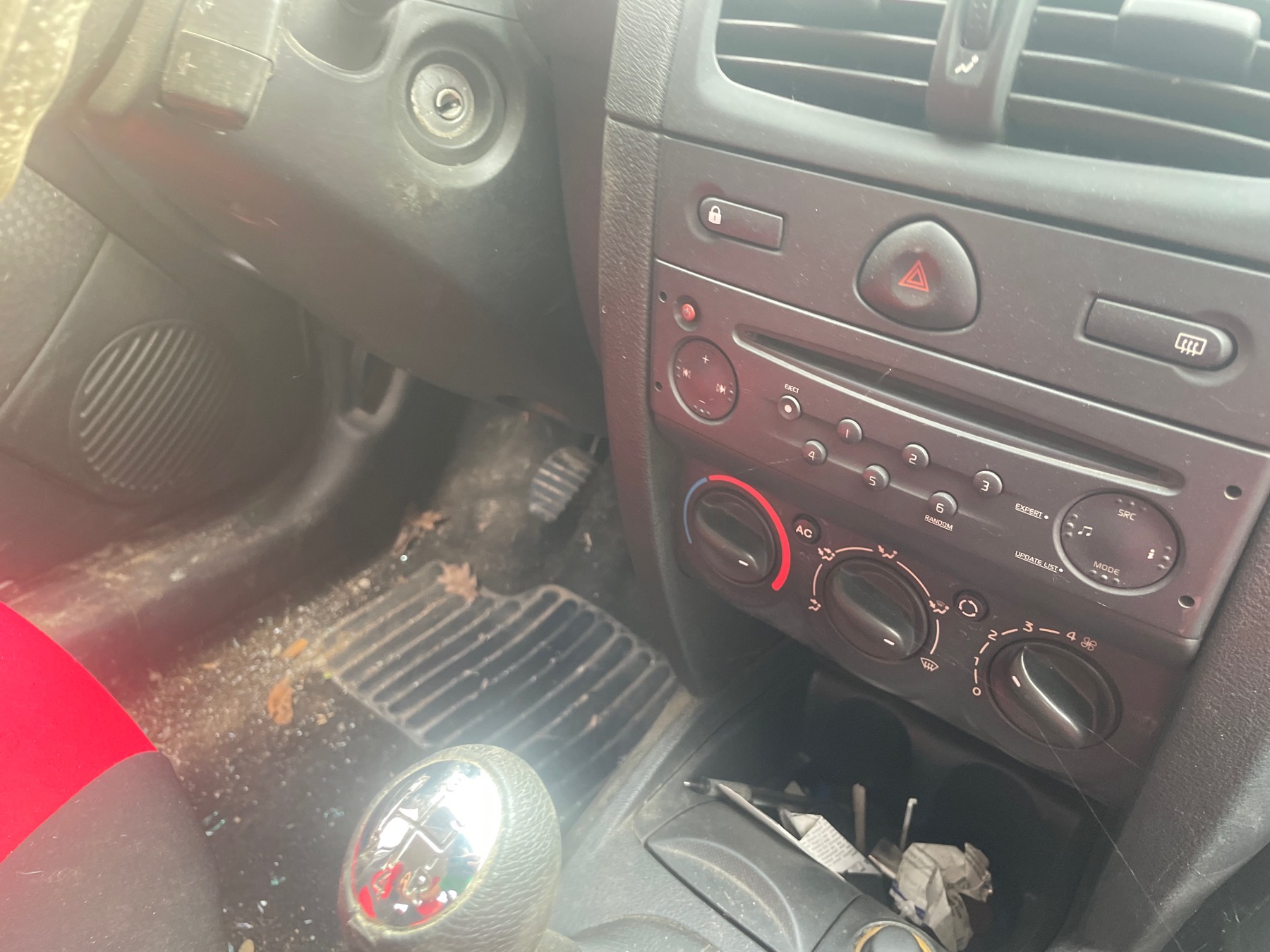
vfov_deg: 53.1
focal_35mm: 26
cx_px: 635
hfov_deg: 67.3
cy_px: 476
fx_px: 954
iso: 200
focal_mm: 4.2
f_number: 1.6
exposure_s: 1/60
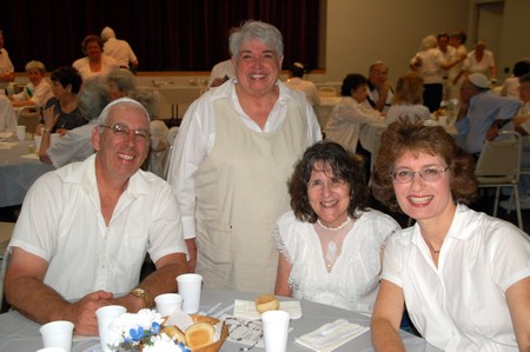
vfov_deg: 28.9
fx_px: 684
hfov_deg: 42.4
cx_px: 265
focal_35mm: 46
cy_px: 176
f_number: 4.5
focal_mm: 31
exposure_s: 1/60
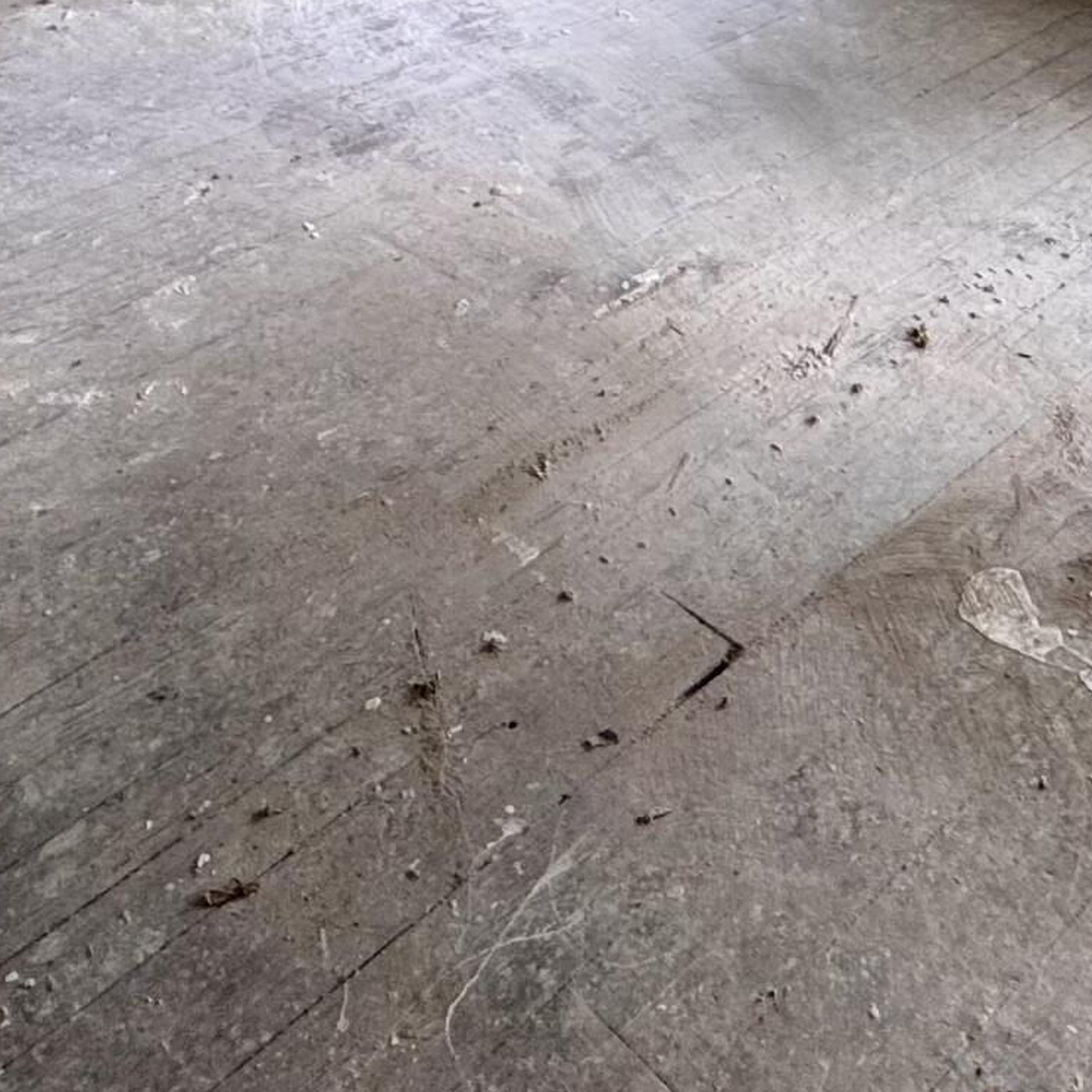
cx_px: 637
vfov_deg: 26.4
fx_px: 1785
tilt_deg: -10.4
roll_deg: +0.4
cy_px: -471
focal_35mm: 50
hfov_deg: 33.9
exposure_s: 1/99
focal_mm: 2.22
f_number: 2.2
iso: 80
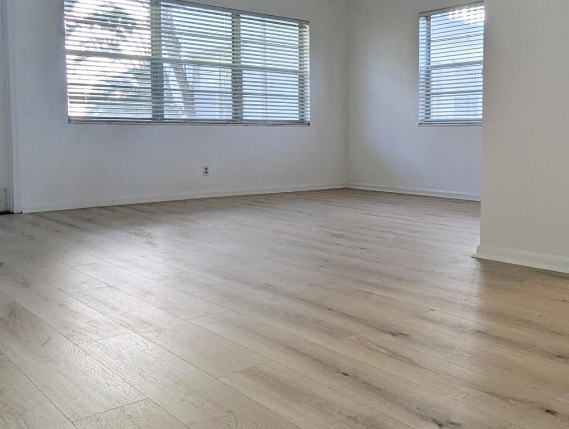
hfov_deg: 50.6
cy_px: 173
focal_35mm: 36
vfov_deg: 39.6
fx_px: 593
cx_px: 368
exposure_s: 1/130
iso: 49
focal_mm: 2.35
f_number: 2.2
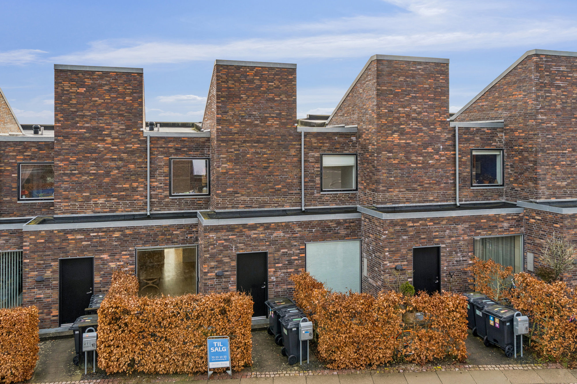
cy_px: 192
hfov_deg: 67.4
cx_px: 288
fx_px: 433
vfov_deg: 47.9
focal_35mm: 27
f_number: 9
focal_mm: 18
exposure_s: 1/80
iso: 200
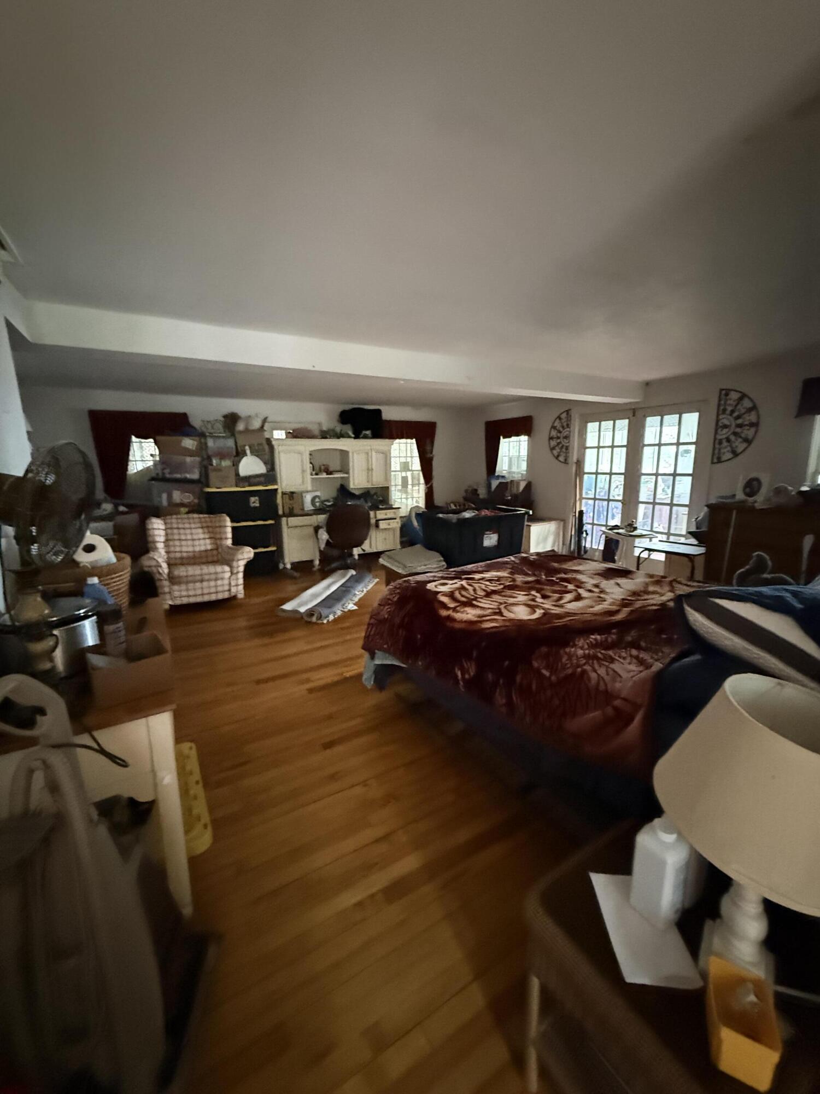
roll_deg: +1.5
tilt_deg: -9.0
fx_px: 442
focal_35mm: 14
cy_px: 547
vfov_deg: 102.1
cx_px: 410
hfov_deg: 85.7
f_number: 2.2
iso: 1600
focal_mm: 2.22
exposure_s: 1/30
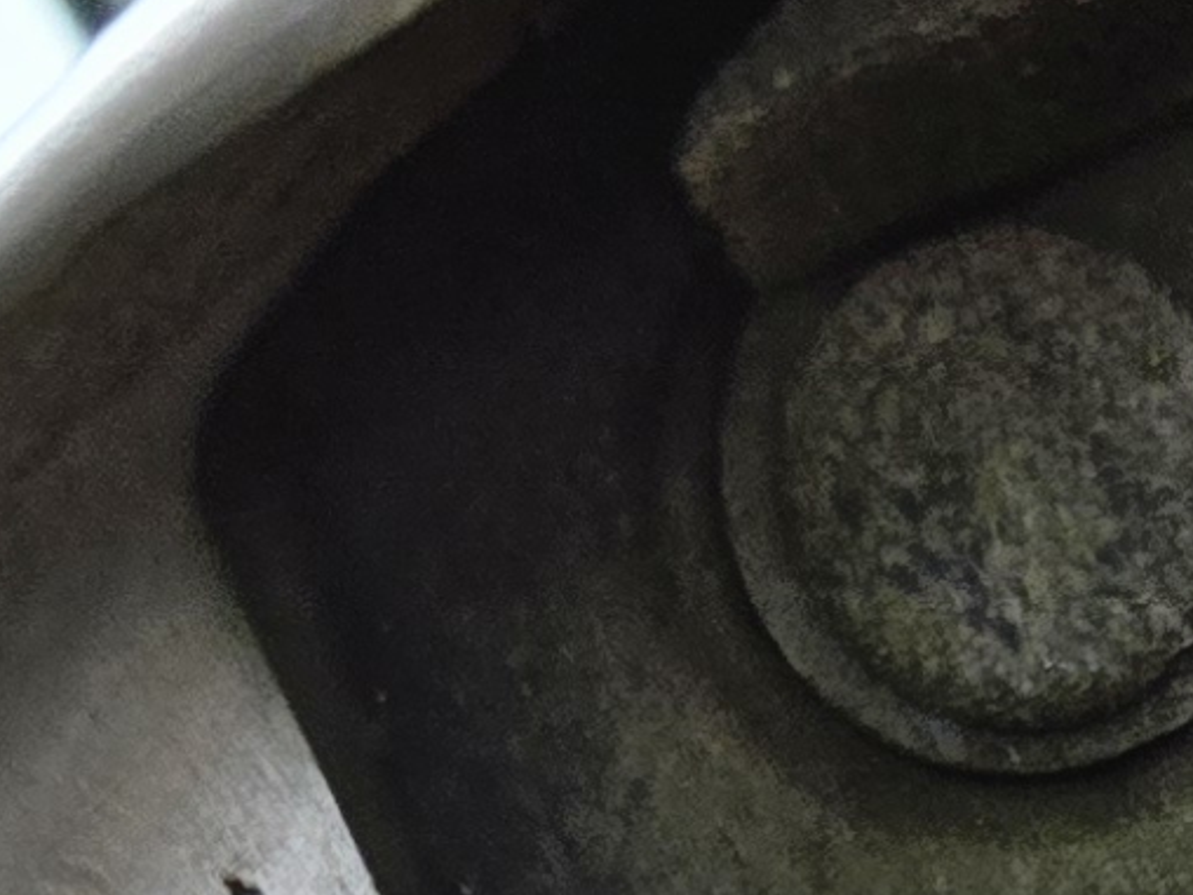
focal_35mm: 181
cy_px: 3284
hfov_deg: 10.5
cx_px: 1933
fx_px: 6238
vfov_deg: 6.8
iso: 80
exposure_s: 1/848
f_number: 1.8
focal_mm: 5.4
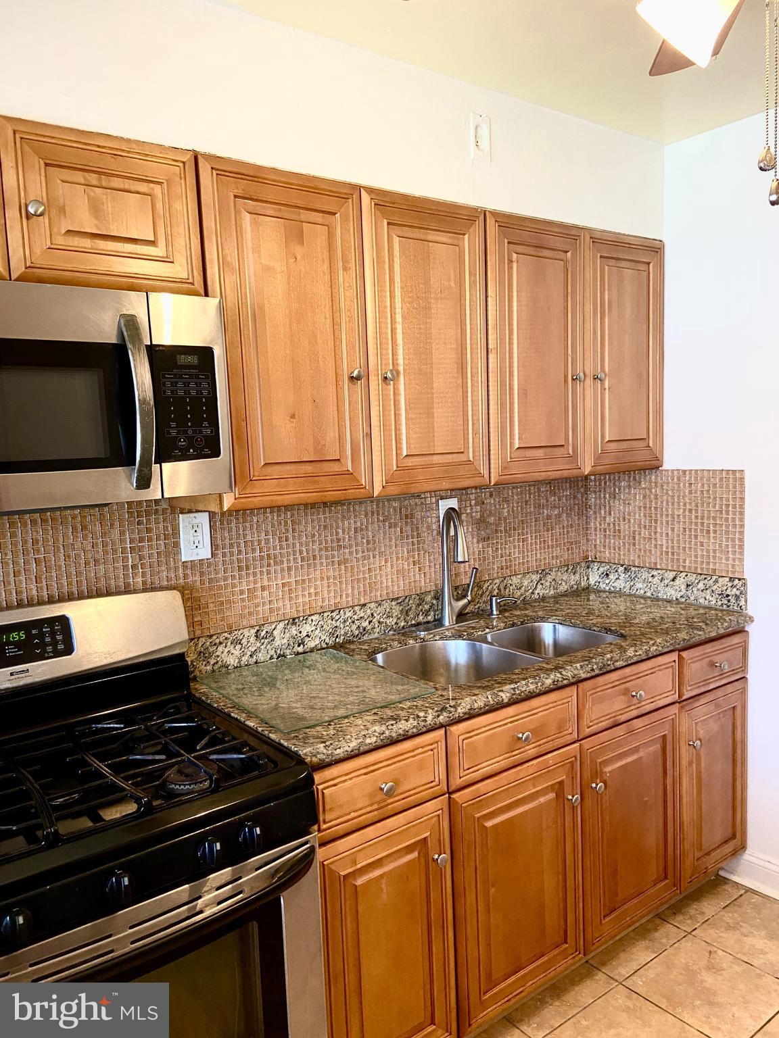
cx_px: 390
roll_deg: +1.9
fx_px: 780
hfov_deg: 53.1
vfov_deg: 67.3
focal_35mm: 26
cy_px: 519
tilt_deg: -6.6
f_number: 1.8
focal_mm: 4.25
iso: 250
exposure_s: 1/60
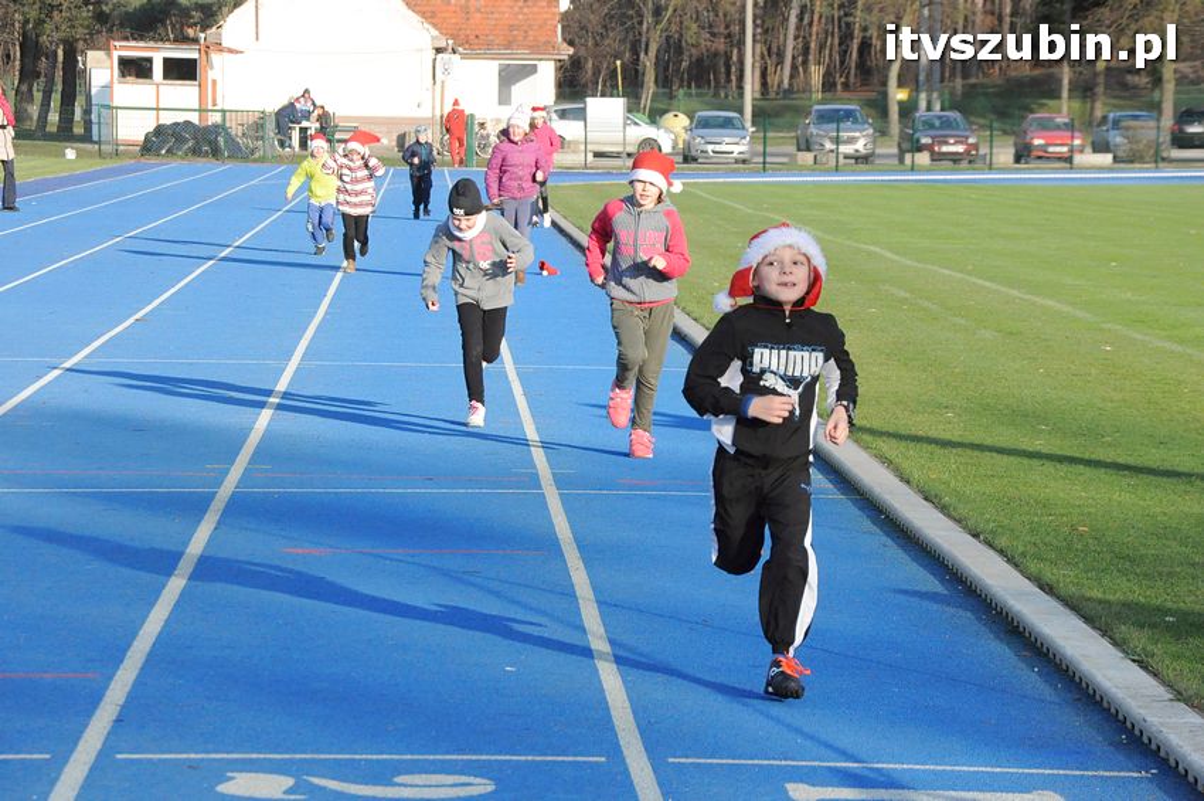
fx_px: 5262
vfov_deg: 8.7
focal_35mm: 158
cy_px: 400
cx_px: 602
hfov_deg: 13.1
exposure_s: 1/1600
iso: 2000
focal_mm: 105
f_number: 10
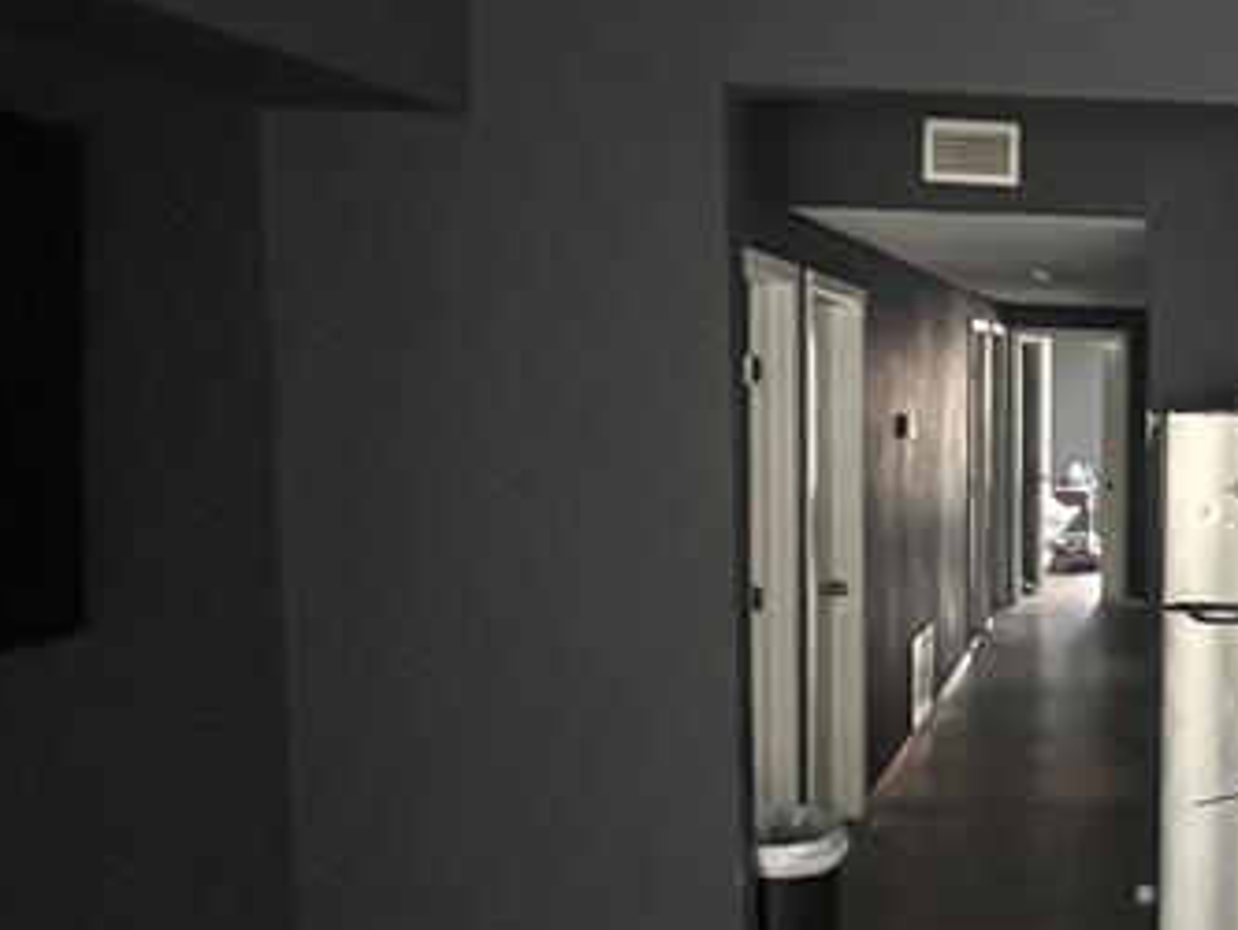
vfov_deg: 36.0
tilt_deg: -5.1
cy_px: 498
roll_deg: -0.5
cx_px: 1294
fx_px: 1431
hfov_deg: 39.9
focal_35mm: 40
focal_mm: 1.57
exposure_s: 1/41
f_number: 1.8
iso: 1000
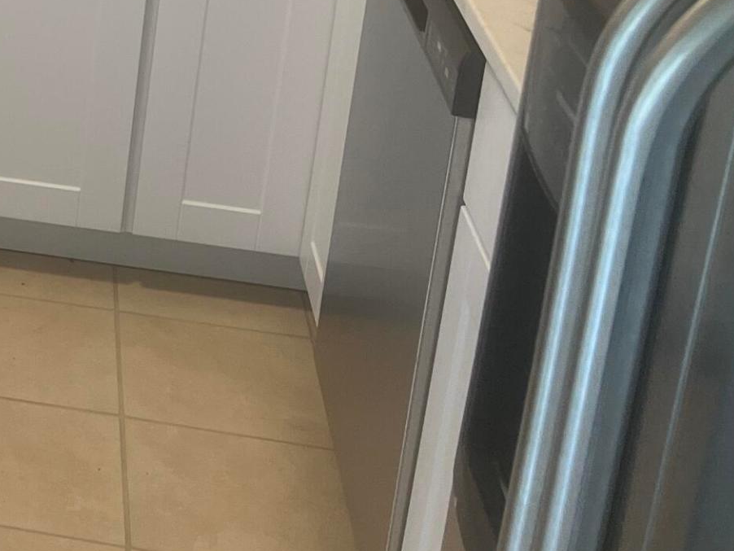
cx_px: -414
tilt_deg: -17.1
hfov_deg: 19.9
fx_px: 1760
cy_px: -162
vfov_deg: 16.8
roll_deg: -0.5
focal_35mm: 83
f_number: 1.5
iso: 125
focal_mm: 5.7
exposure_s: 1/101
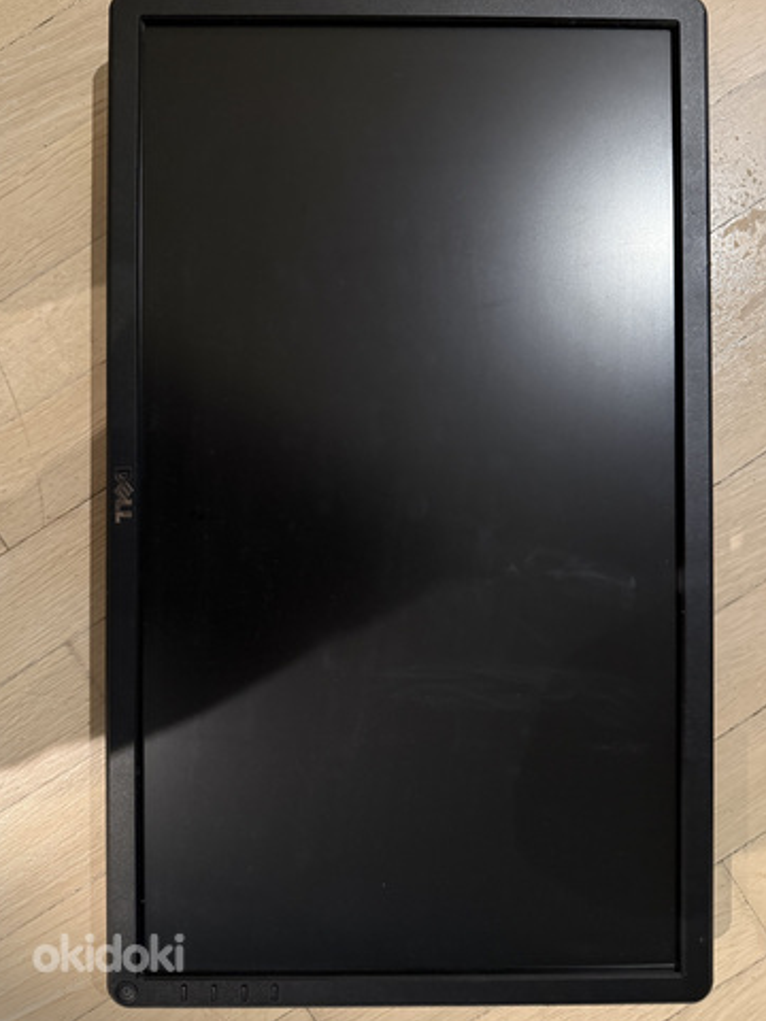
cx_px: 371
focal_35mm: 25
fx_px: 738
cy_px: 496
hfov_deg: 54.9
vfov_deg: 69.4
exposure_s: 1/25
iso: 1000
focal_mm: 6.76
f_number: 1.78
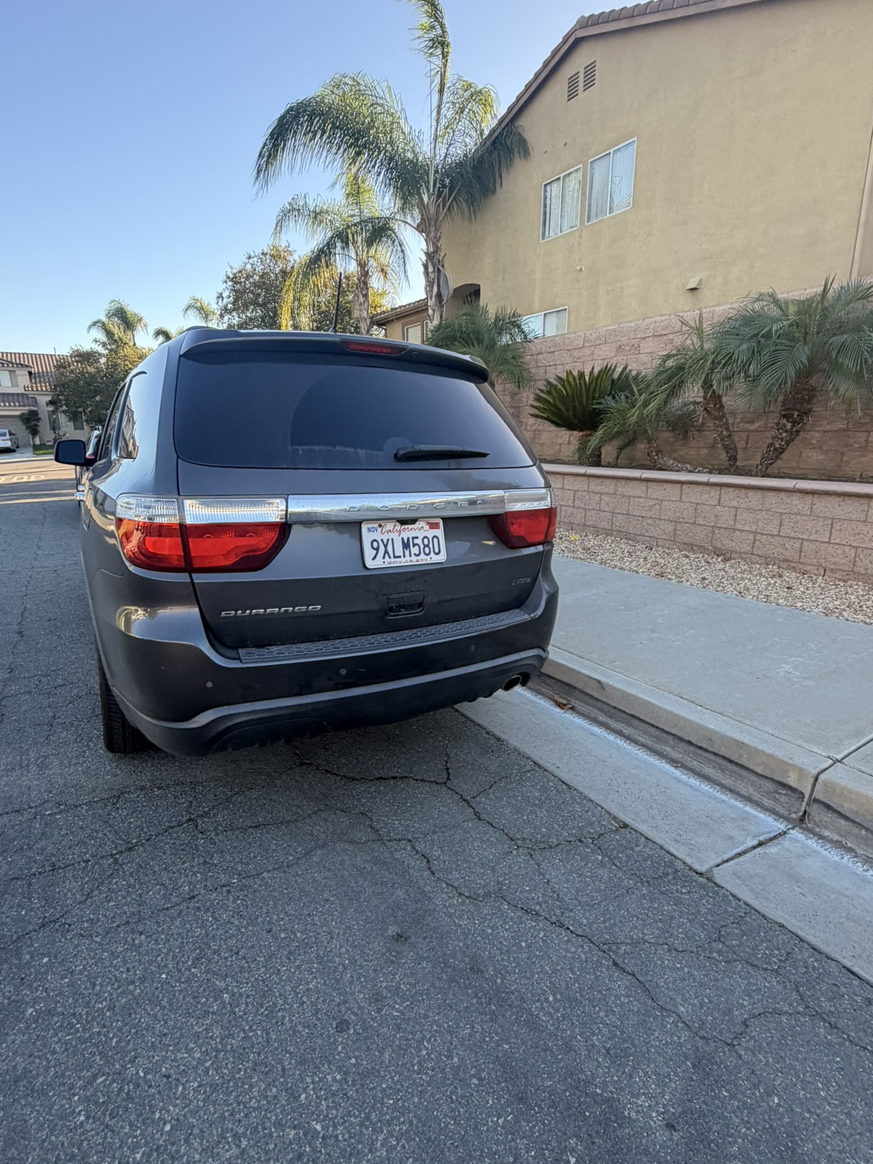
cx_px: 422
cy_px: 589
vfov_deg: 87.7
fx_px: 605
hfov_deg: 71.6
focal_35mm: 18
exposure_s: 1/340
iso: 50
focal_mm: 2.22
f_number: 2.2
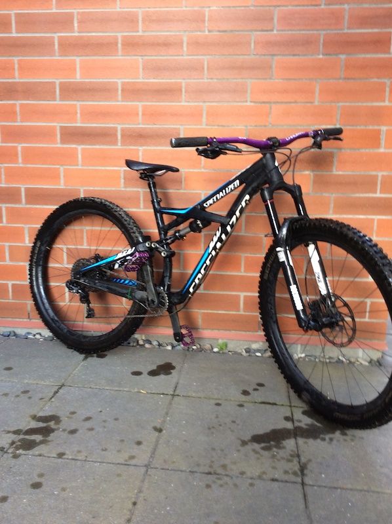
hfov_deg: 44.1
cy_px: 262
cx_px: 196
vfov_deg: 56.9
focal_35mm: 32
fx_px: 484
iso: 50
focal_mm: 3.3
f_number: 2.4
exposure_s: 1/24
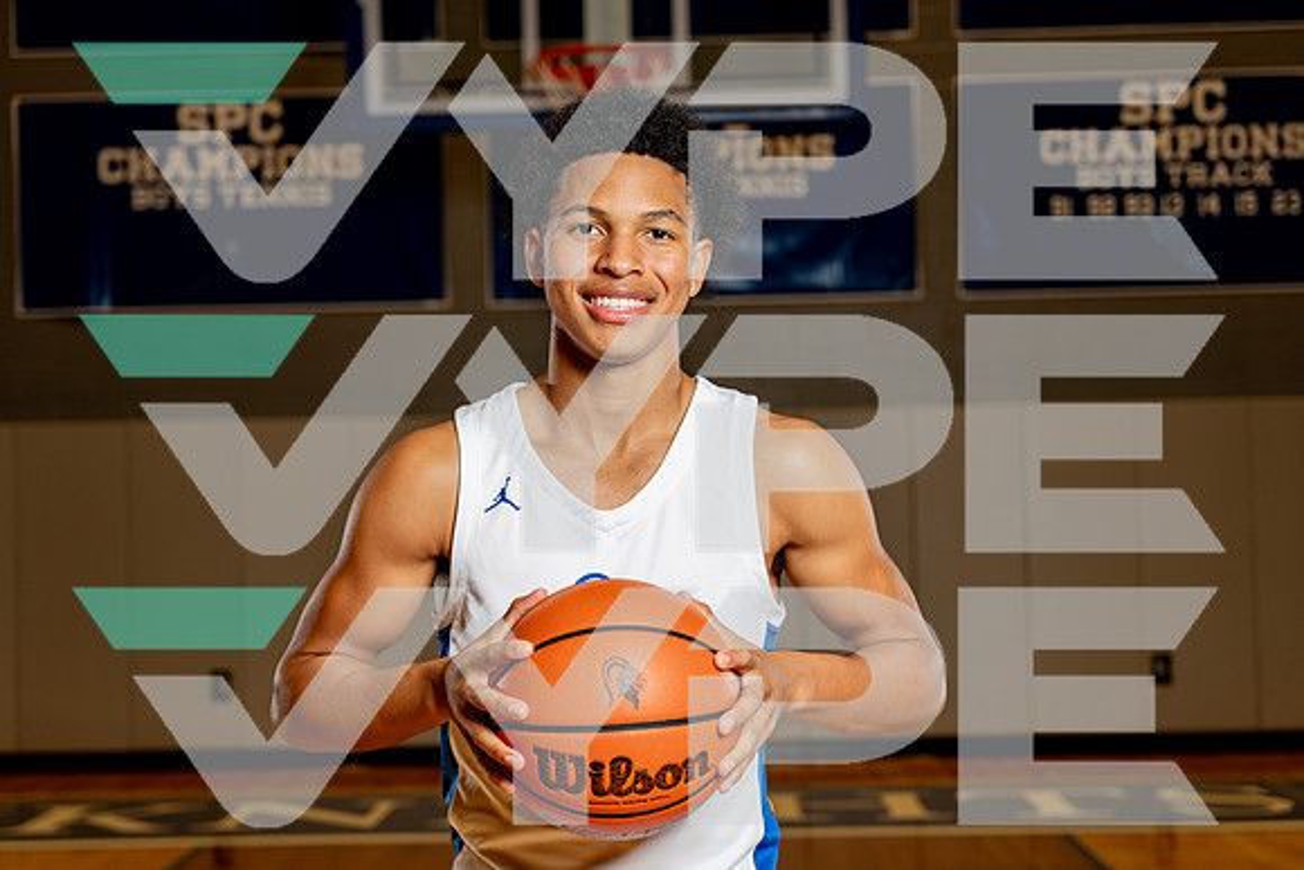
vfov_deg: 21.3
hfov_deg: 31.4
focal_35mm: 64
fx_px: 2319
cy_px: 435
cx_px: 652
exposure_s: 1/250
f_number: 4
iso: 250
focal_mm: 64
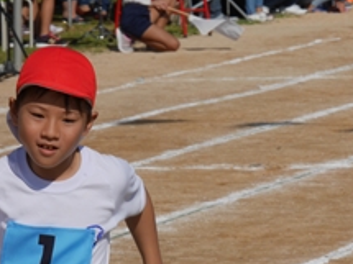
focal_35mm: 592
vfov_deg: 2.5
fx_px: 6034
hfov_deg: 3.4
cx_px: 158
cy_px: 217
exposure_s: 1/400
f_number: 16
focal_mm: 127
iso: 200
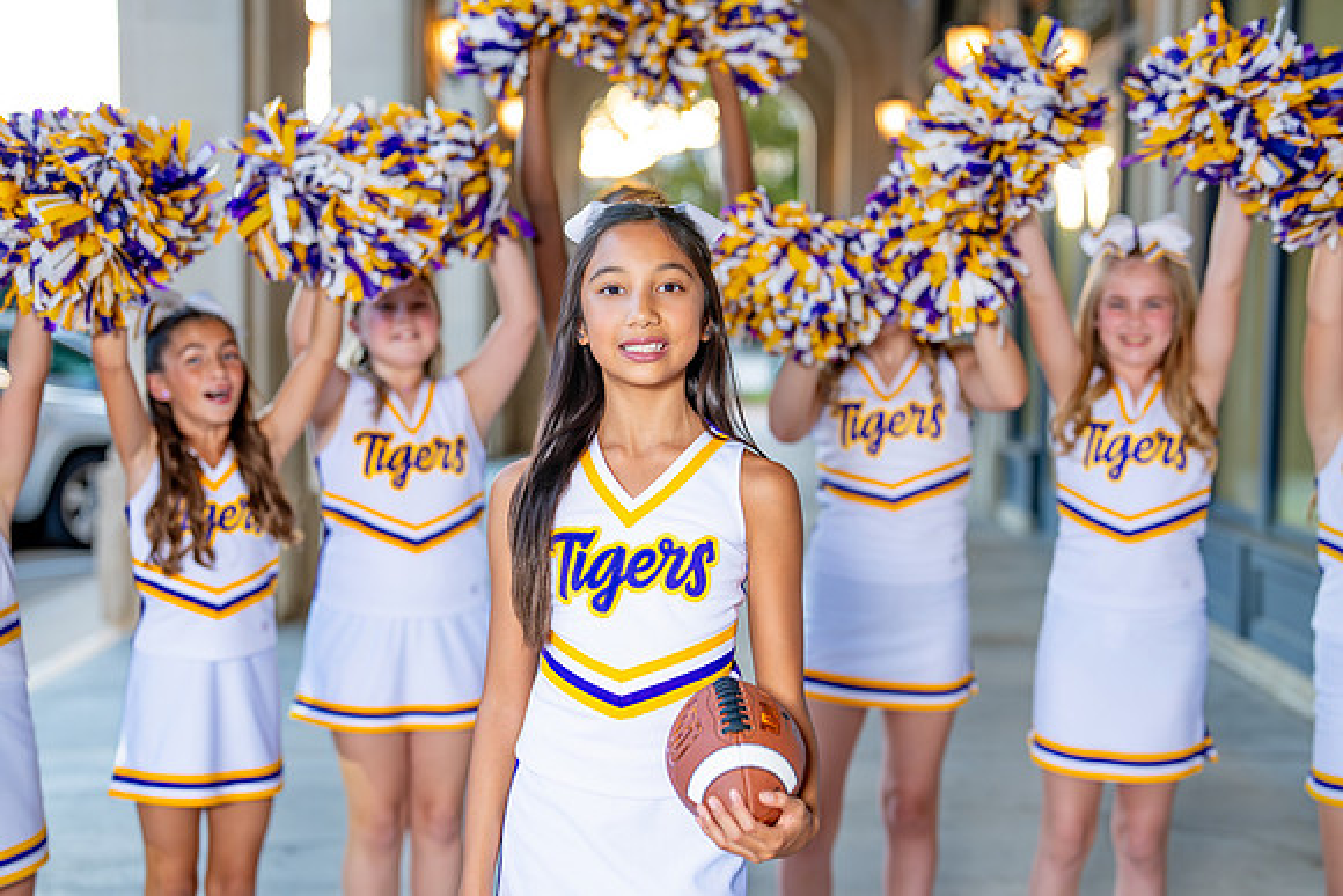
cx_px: 672
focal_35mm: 50
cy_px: 448
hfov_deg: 39.6
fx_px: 1866
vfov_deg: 27.0
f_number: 2
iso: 320
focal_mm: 50
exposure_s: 1/400
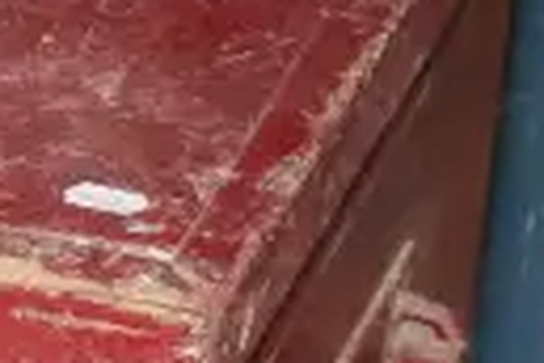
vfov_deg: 3.8
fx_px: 5485
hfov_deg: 5.2
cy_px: 428
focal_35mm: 363
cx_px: -1324
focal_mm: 22
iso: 3200
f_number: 5.6
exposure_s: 1/160
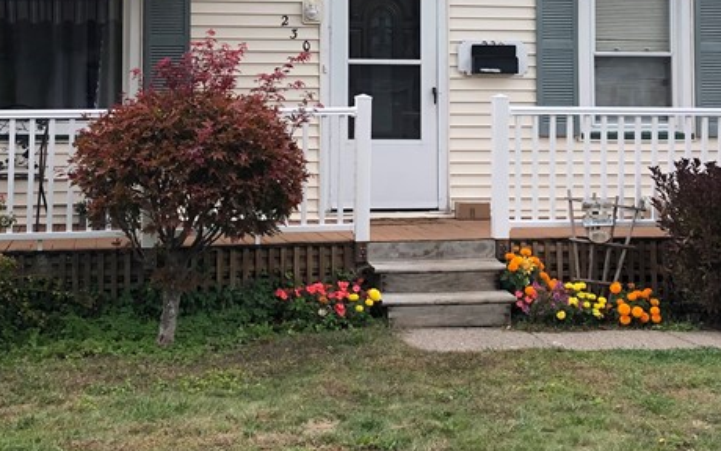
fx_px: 1298
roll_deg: +0.4
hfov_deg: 31.1
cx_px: 350
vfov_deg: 19.4
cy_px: 53
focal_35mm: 66
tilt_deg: +3.8
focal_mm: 3.99
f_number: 1.8
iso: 20
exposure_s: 1/623
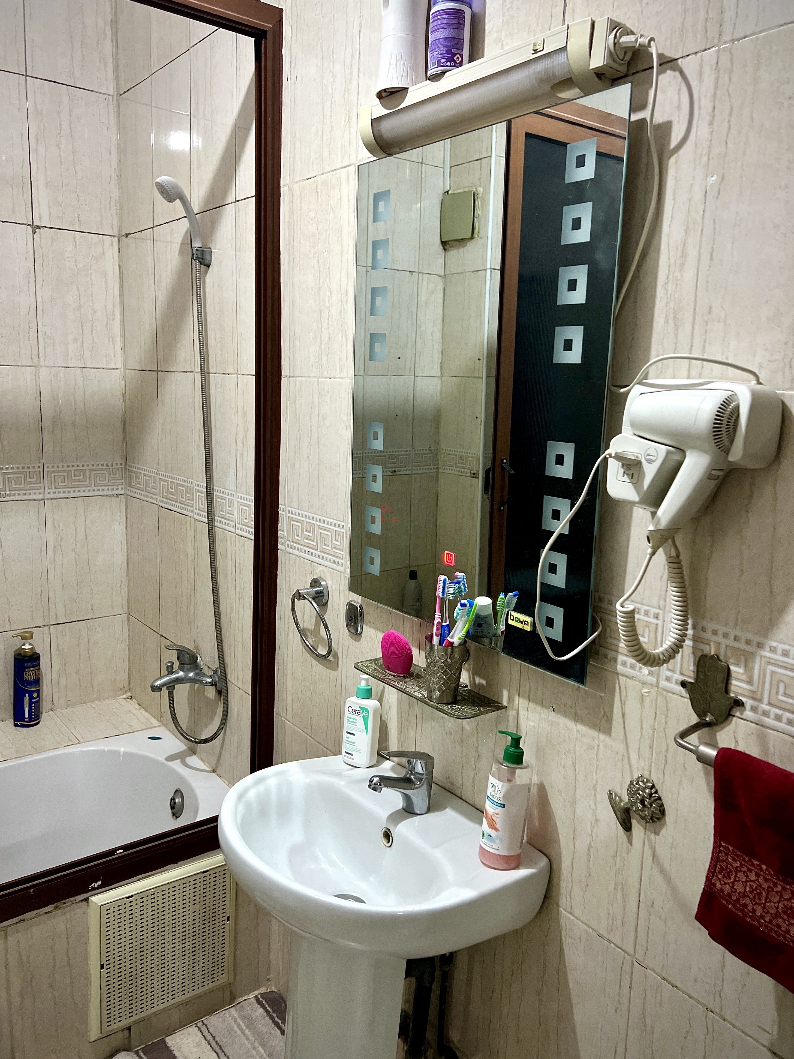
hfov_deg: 51.3
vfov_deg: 65.3
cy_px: 514
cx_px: 386
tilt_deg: -8.5
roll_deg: -1.3
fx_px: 826
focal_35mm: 27
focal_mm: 5.7
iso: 320
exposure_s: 1/50
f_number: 1.5
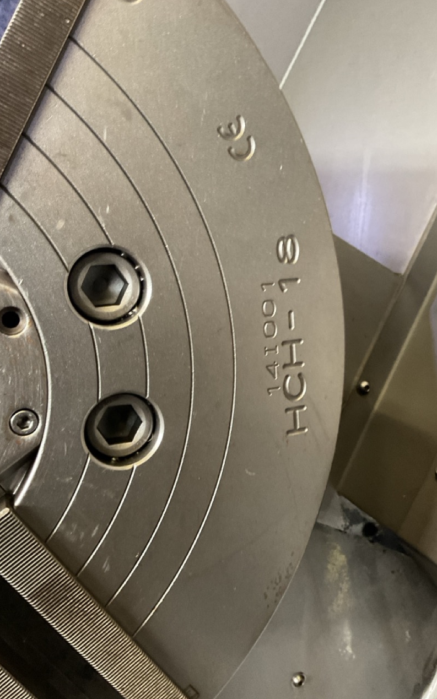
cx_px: 253
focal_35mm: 31
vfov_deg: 61.2
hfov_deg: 40.5
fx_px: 591
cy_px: 348
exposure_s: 1/30
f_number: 1.8
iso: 400
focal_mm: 3
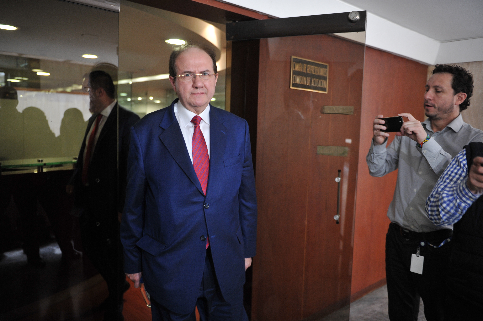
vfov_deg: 42.3
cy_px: 160
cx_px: 242
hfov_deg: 60.3
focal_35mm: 31
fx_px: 416
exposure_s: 1/200
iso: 2000
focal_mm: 31
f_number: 2.8
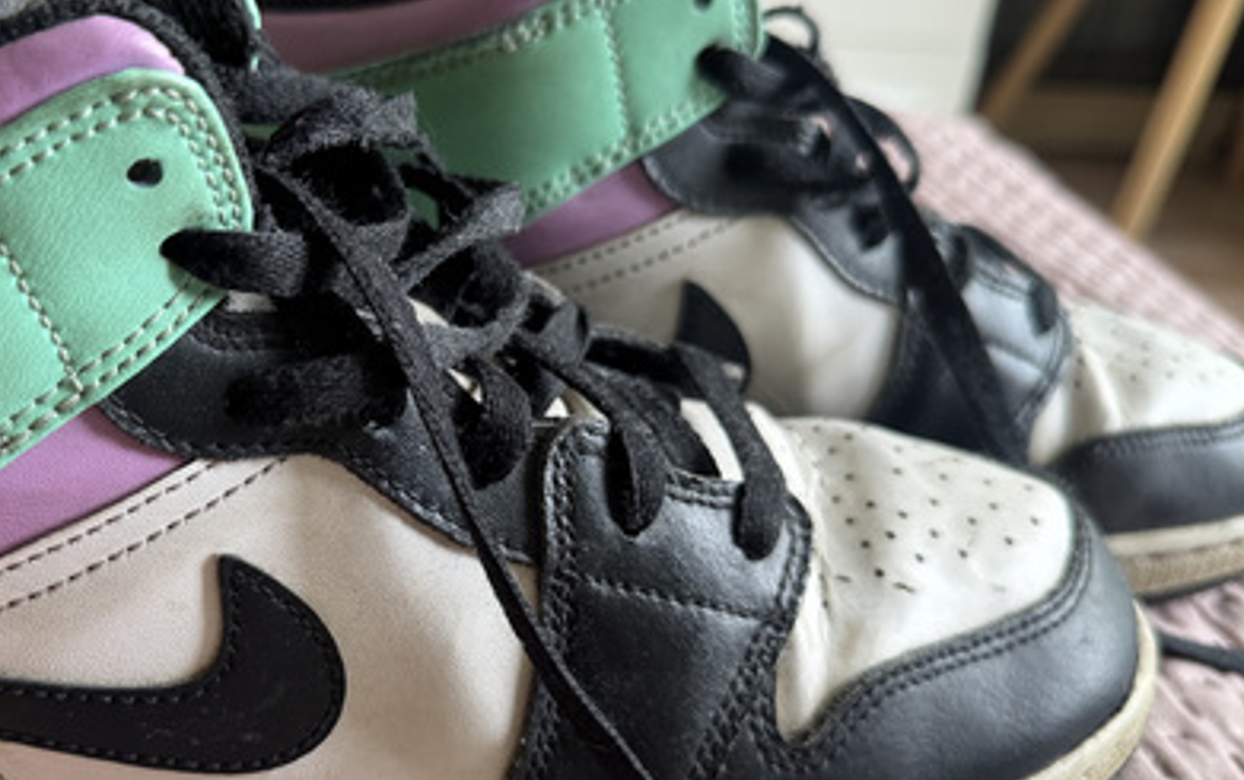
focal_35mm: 39
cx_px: 385
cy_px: 471
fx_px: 1323
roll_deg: -3.3
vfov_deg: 32.7
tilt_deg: -32.2
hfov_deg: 49.2
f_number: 1.78
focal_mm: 6.76
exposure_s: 1/121
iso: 200
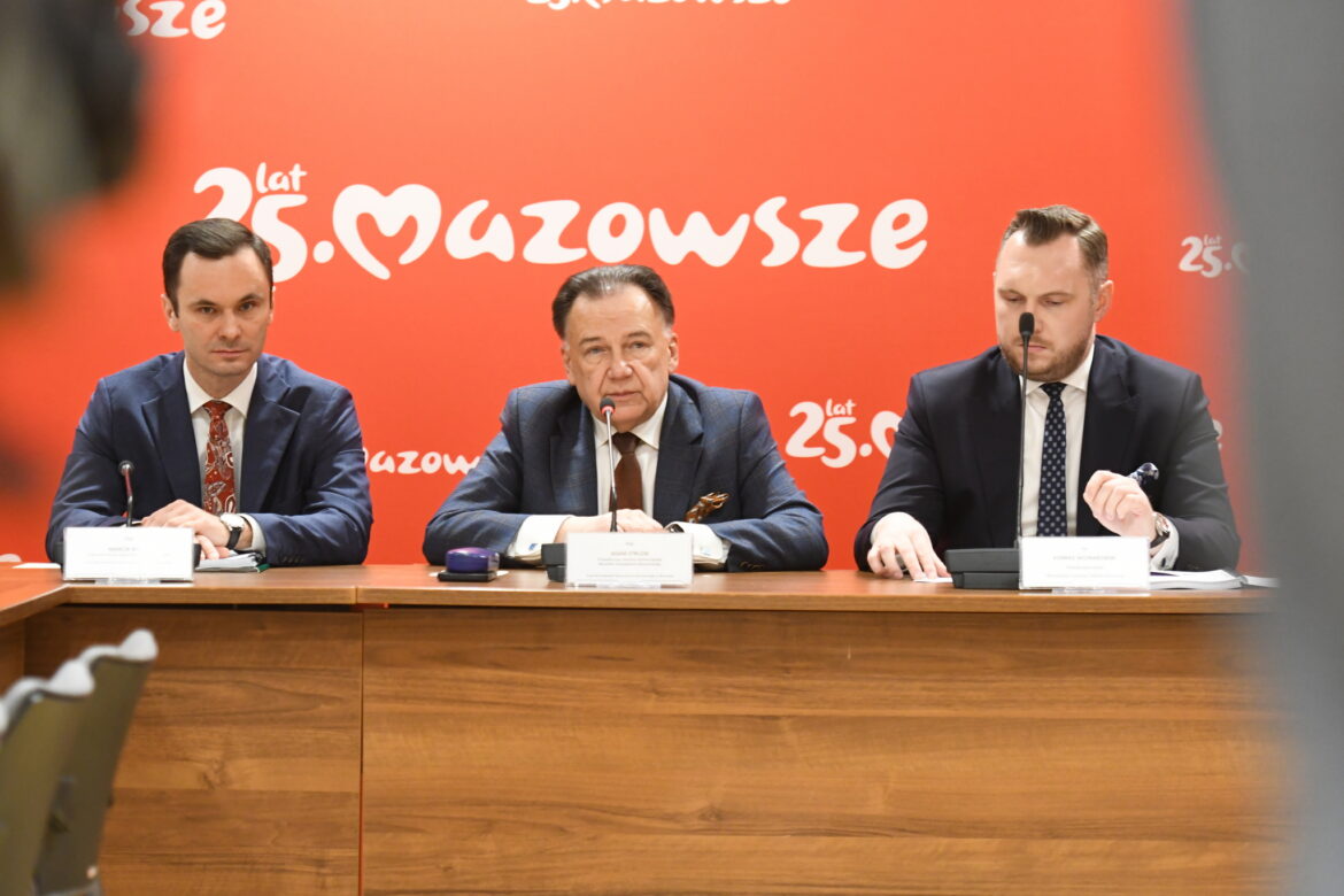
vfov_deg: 8.3
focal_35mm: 165
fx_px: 6160
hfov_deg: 12.5
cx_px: 672
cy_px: 448
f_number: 2.8
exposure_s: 1/160
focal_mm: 110
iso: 3200
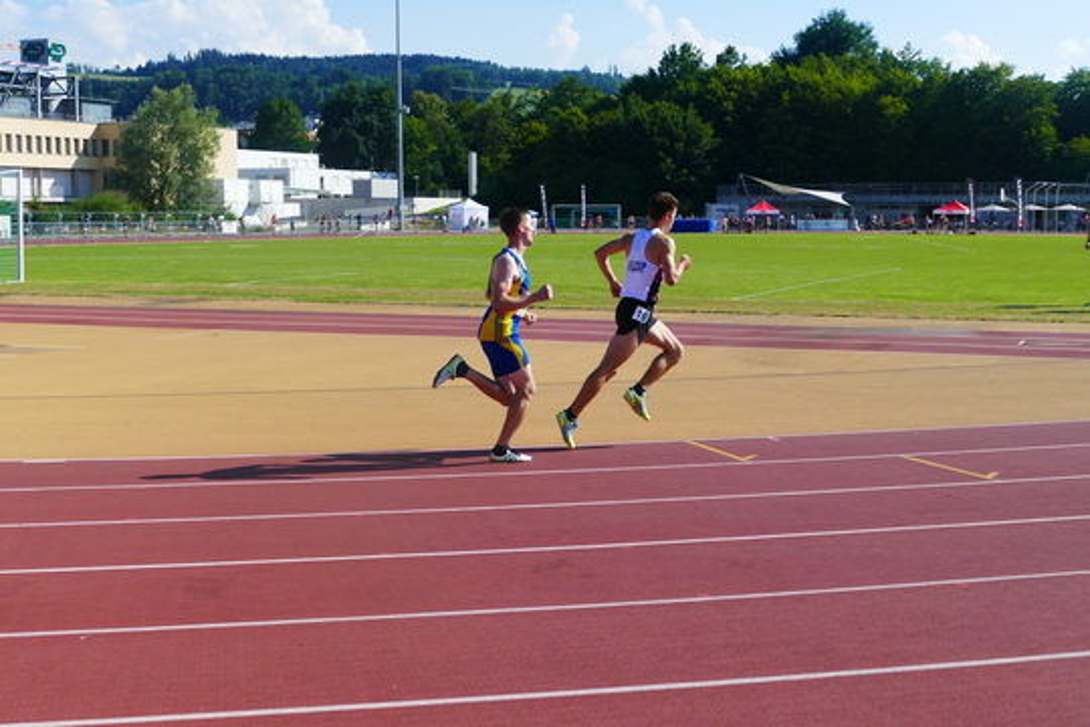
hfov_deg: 36.9
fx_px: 1635
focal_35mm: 54
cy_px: 364
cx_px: 545
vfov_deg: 25.1
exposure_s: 1/1600
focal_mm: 19.84
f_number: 3.4
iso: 125
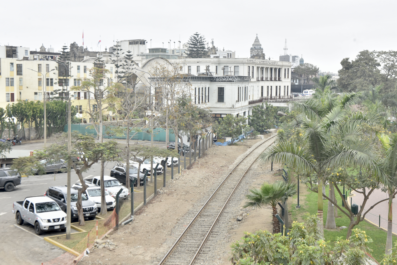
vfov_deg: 24.2
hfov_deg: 35.6
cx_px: 198
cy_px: 132
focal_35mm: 56
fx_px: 618
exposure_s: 1/200
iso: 400
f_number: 10
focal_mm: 56
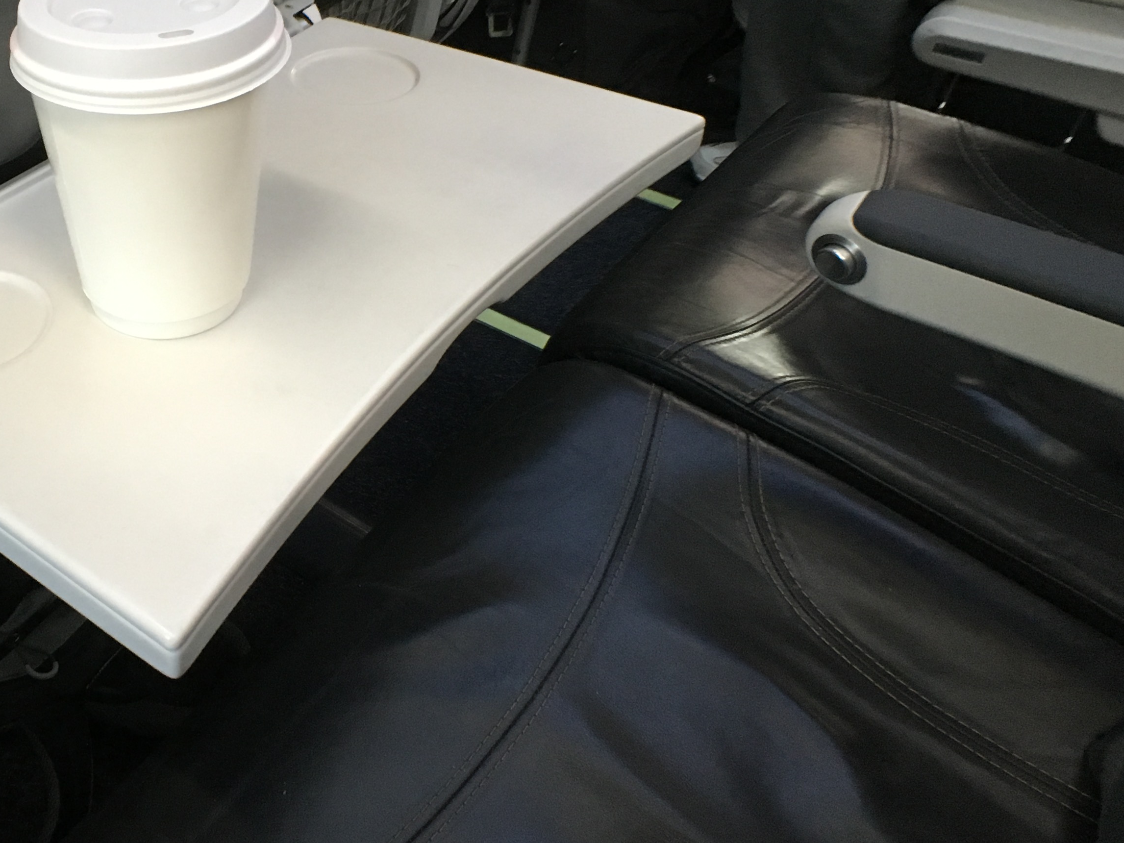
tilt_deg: -39.9
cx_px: 177
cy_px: 354
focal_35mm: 51
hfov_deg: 35.9
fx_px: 1656
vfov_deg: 28.5
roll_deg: +2.5
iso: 200
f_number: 2.2
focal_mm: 4.15
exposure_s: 1/24
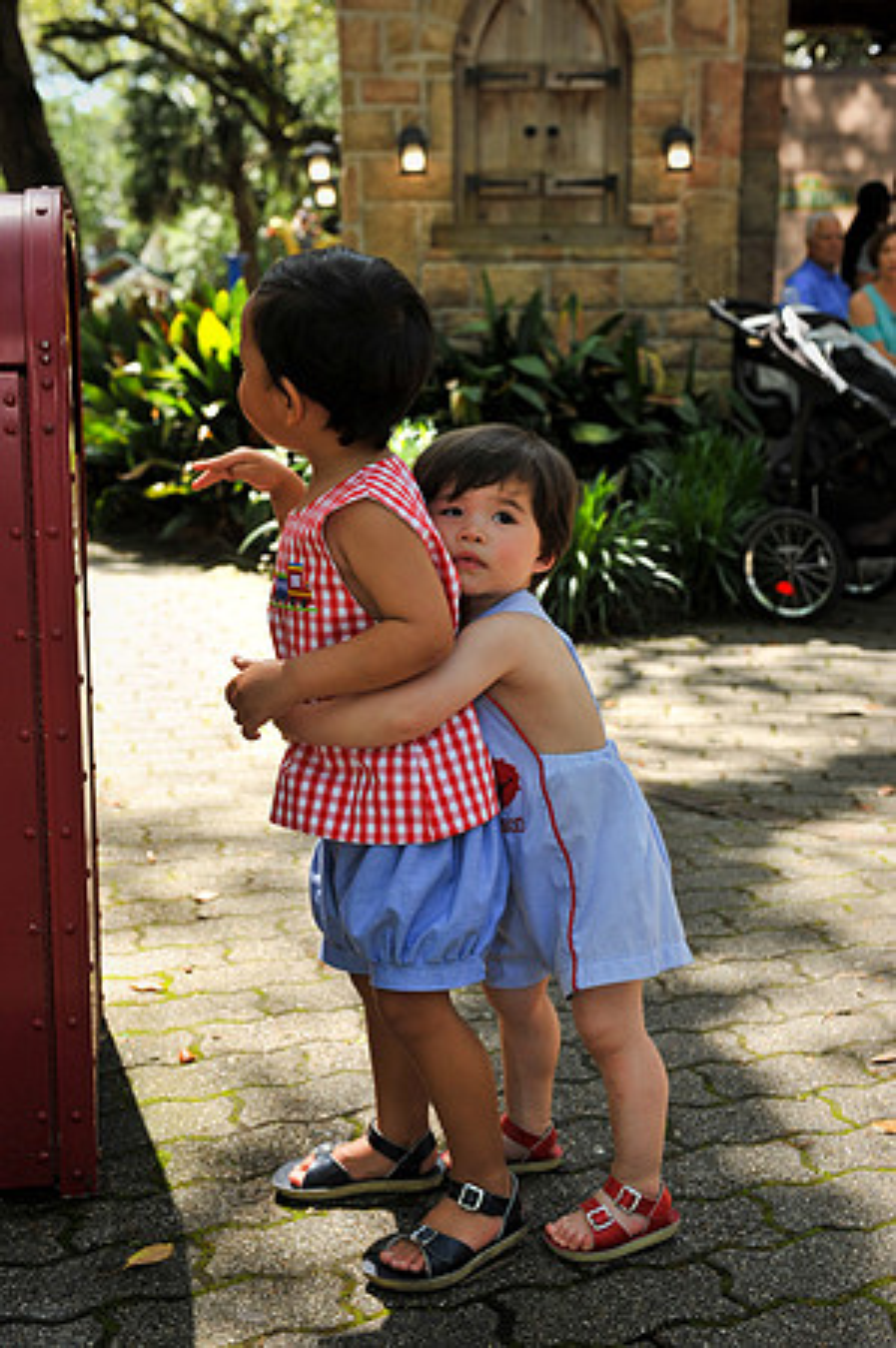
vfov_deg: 41.2
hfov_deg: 28.0
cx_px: 448
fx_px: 1796
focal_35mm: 48
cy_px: 674
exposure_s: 1/250
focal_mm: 48
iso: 250
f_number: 5.6
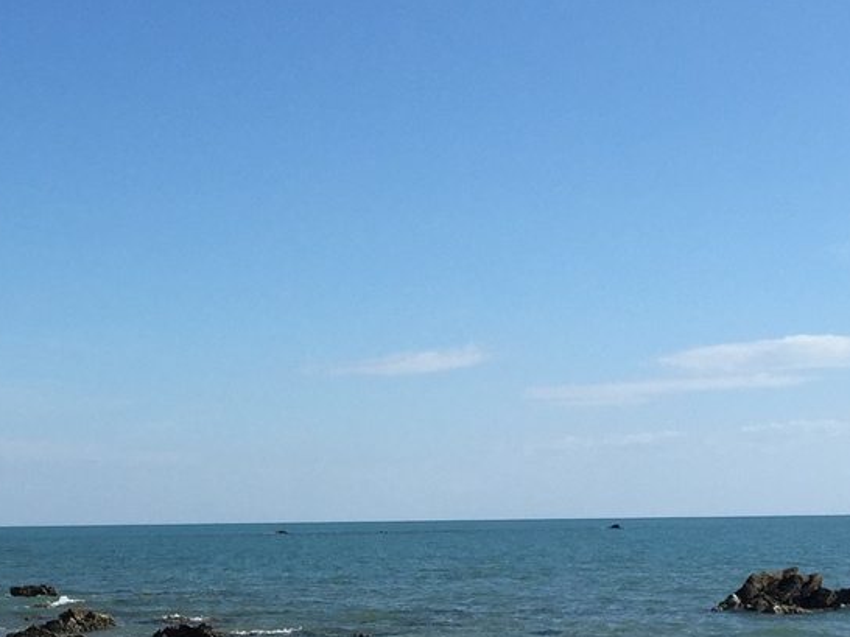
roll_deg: +0.1
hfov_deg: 22.1
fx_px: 2086
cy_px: 531
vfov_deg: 17.2
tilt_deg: +0.5
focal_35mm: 85
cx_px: -23
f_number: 2.2
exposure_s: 1/3300
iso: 32
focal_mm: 4.15
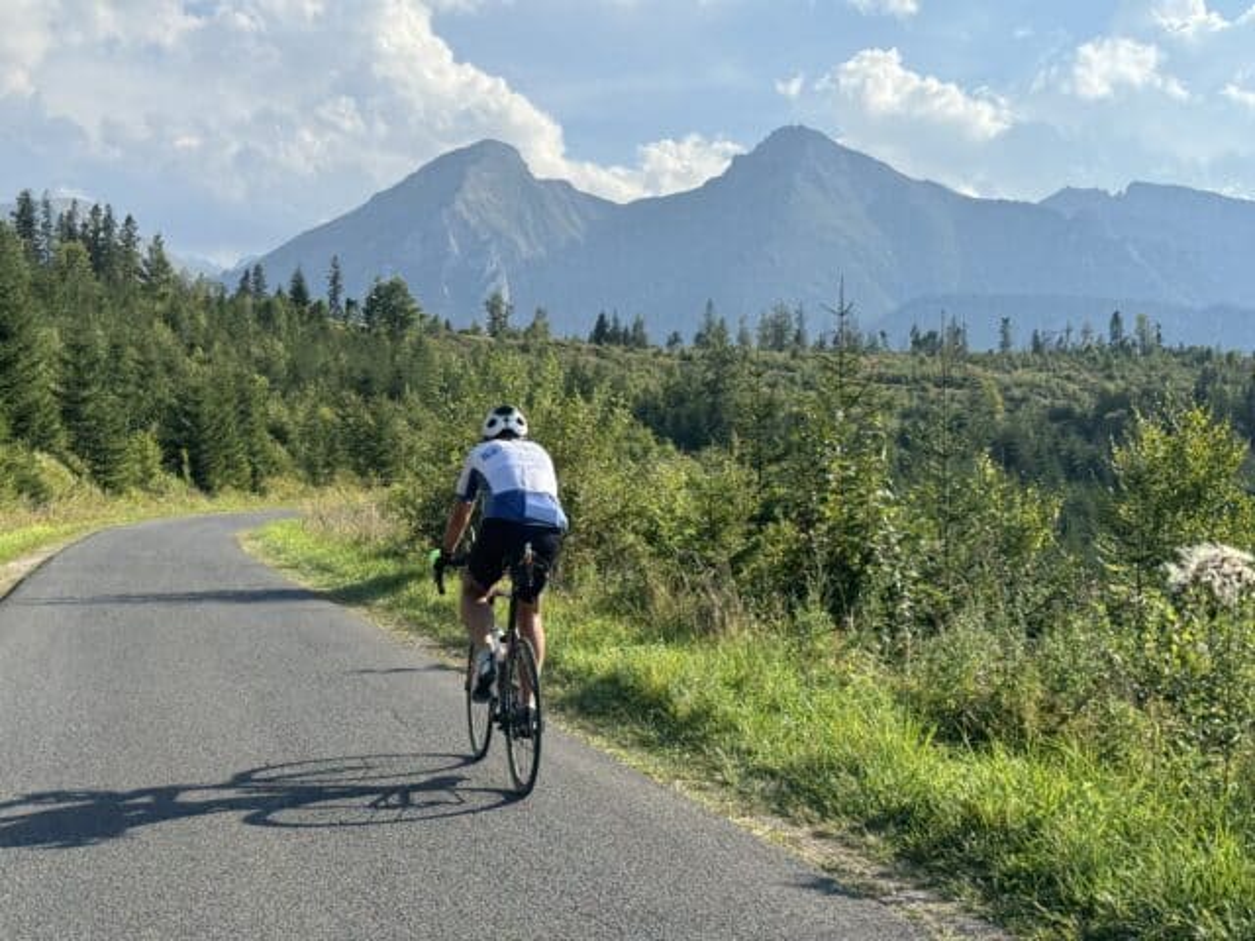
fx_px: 1740
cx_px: 628
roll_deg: -1.3
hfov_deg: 39.7
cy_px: 470
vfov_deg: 30.3
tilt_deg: +0.4
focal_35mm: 48
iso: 64
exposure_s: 1/2717
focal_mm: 6.76
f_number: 1.78
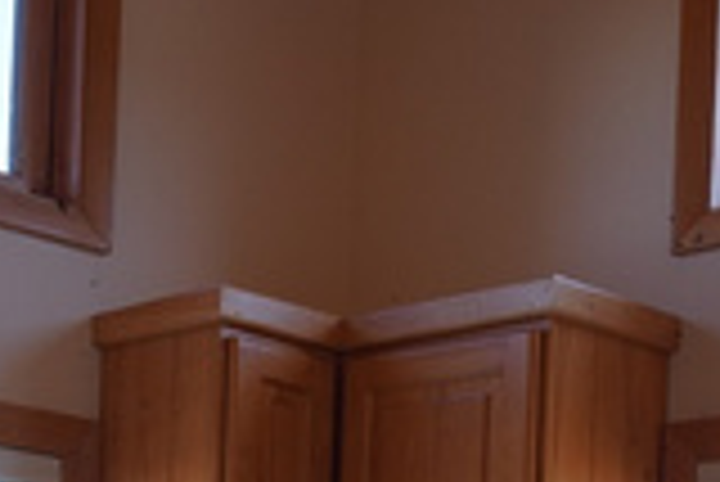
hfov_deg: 21.2
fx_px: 1922
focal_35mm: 96
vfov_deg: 12.8
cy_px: 903
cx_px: 378
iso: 100
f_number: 4
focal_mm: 16
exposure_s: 1/60
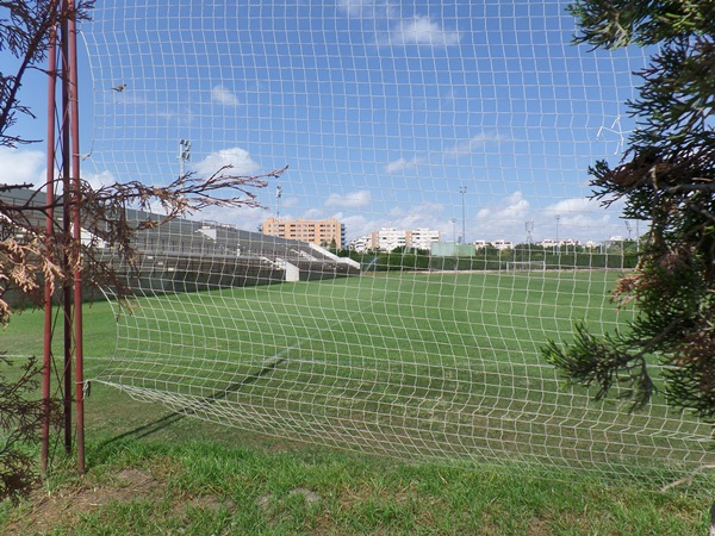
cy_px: 268
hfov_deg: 73.9
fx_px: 475
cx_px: 358
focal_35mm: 23
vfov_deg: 58.9
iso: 100
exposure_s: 1/1500
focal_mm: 4.1
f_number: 3.5
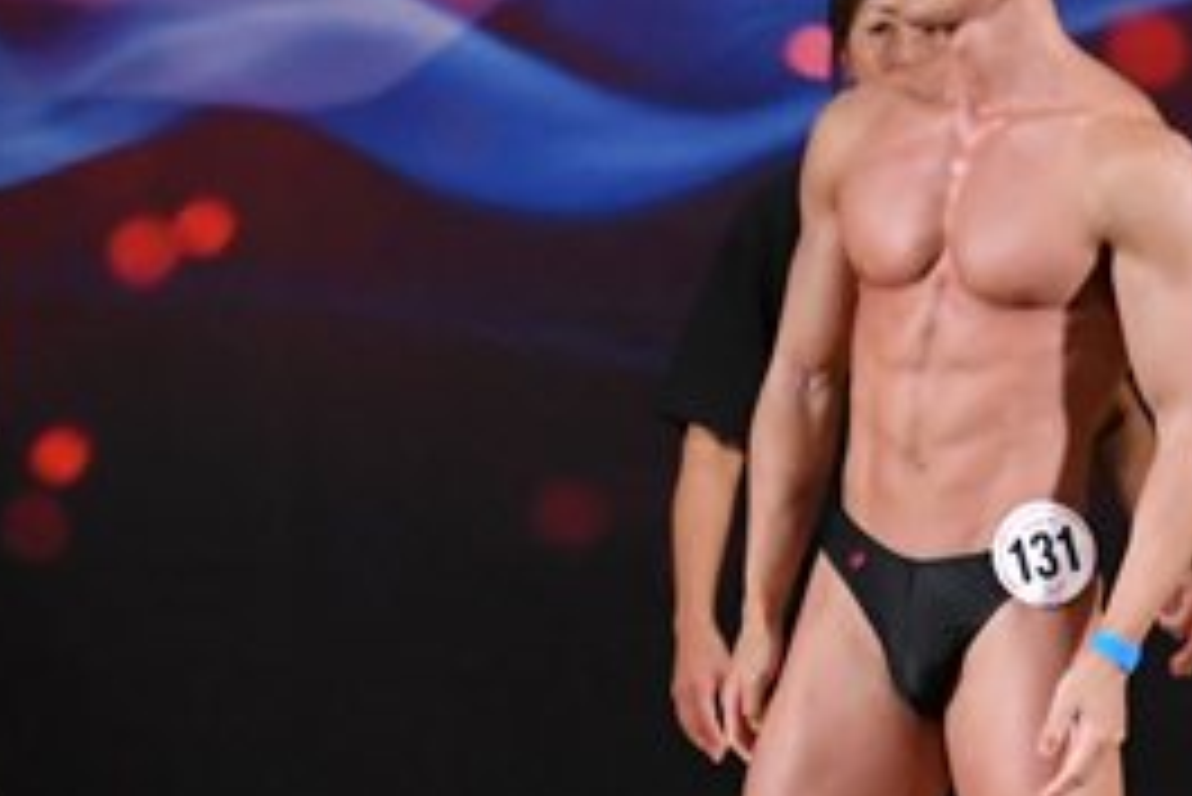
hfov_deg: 3.5
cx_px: 416
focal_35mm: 590
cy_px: 544
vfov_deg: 2.3
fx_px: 19545
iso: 3200
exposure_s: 1/400
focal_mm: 135
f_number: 5.6
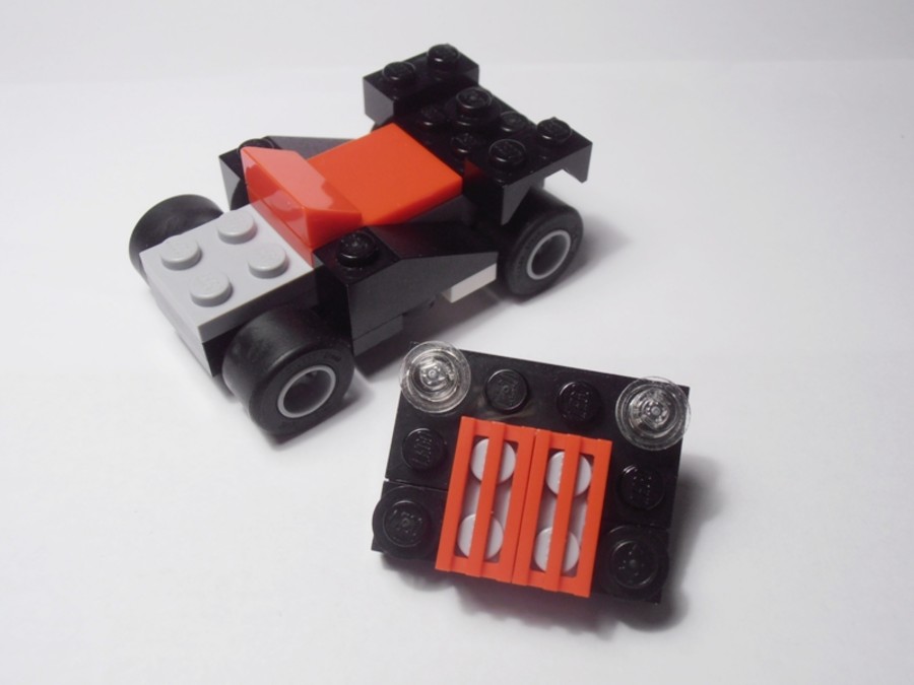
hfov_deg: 50.1
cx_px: 457
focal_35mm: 37
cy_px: 342
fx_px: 977
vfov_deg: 38.7
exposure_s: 1/50
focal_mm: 6.61
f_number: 3.9
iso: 80
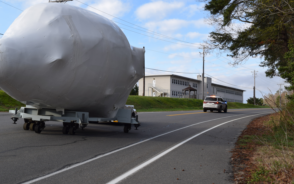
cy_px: 79
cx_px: 136
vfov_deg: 27.1
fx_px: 381
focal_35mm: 48
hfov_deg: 42.1
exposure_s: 1/320
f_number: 8
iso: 200
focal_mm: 27
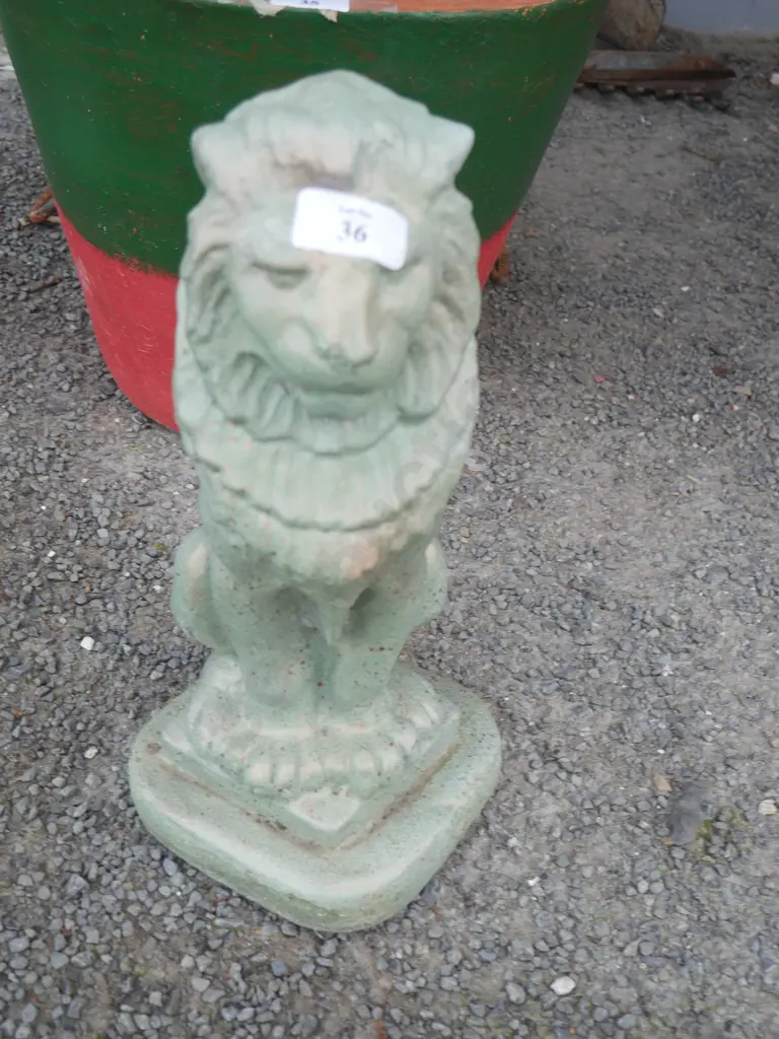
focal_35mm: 42
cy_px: 520
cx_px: 390
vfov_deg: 44.8
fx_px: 1260
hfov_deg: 34.3
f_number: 4.6
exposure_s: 1/60
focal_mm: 21
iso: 250
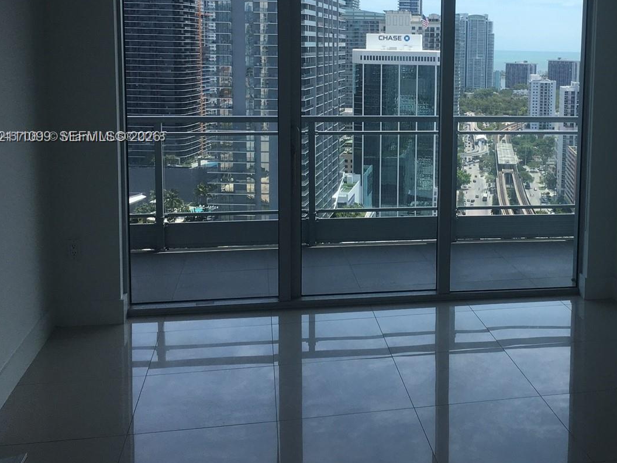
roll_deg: -0.1
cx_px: 446
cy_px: 138
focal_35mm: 44
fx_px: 784
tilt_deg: -6.3
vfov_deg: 32.5
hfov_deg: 41.9
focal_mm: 4.15
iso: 25
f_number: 2.2
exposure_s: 1/693
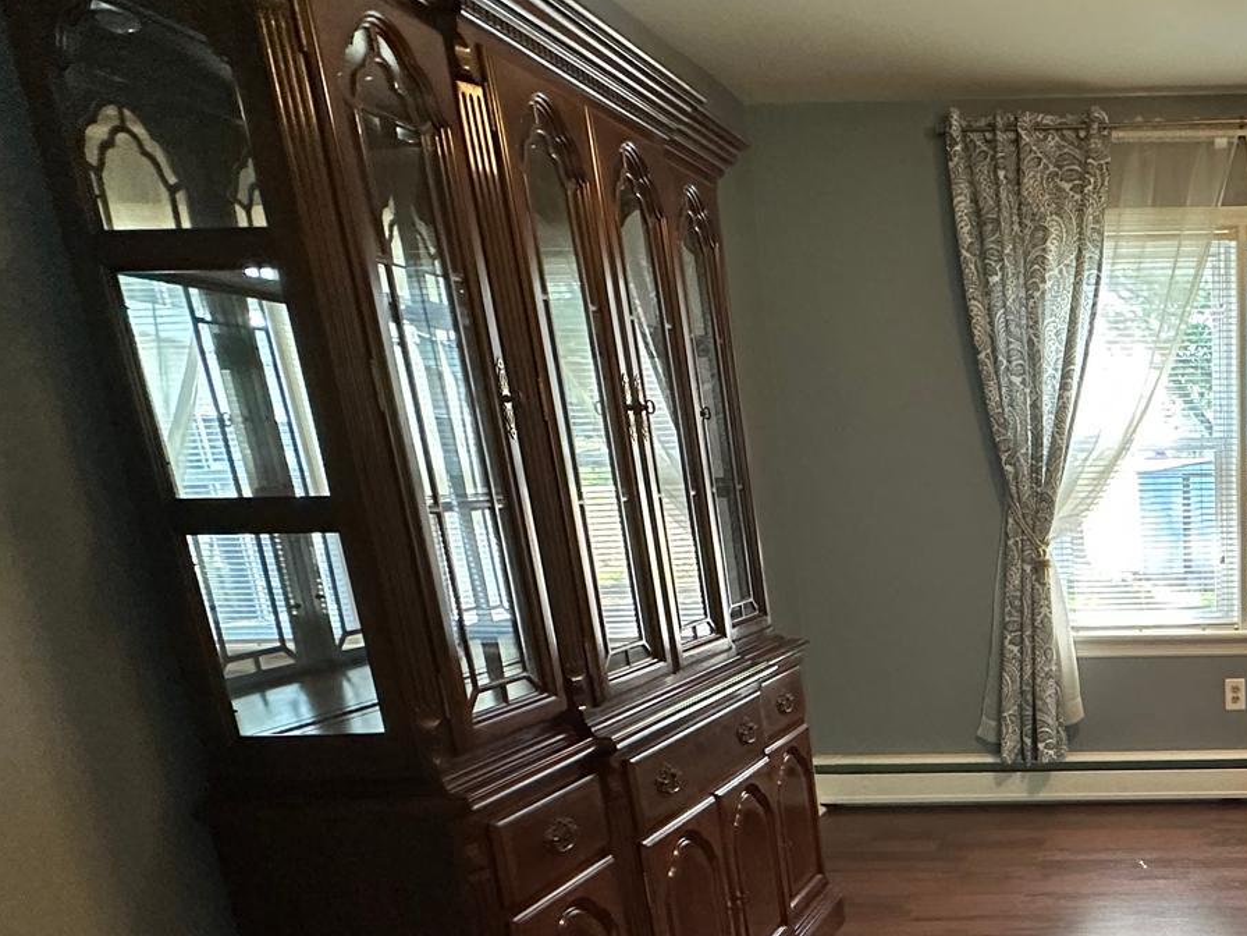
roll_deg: +0.6
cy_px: 791
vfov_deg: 41.6
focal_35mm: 32
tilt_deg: -16.6
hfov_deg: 48.5
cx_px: 1200
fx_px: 1153
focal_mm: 2.22
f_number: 2.2
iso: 500
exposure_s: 1/60
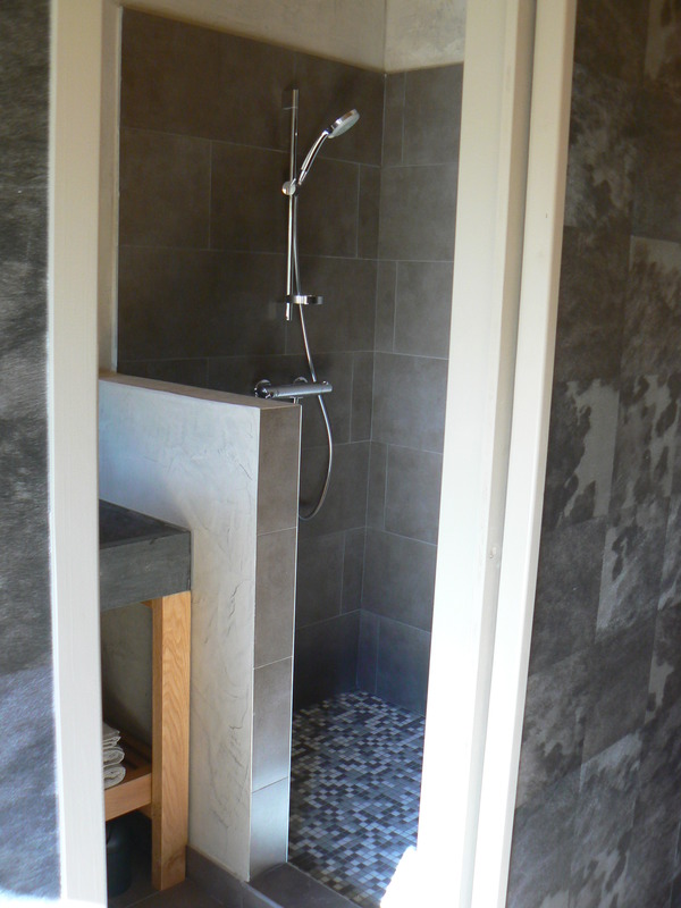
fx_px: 944
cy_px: 454
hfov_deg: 39.7
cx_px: 340
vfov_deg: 51.4
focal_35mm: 36
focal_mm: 6
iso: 125
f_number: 2.8
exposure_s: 1/30
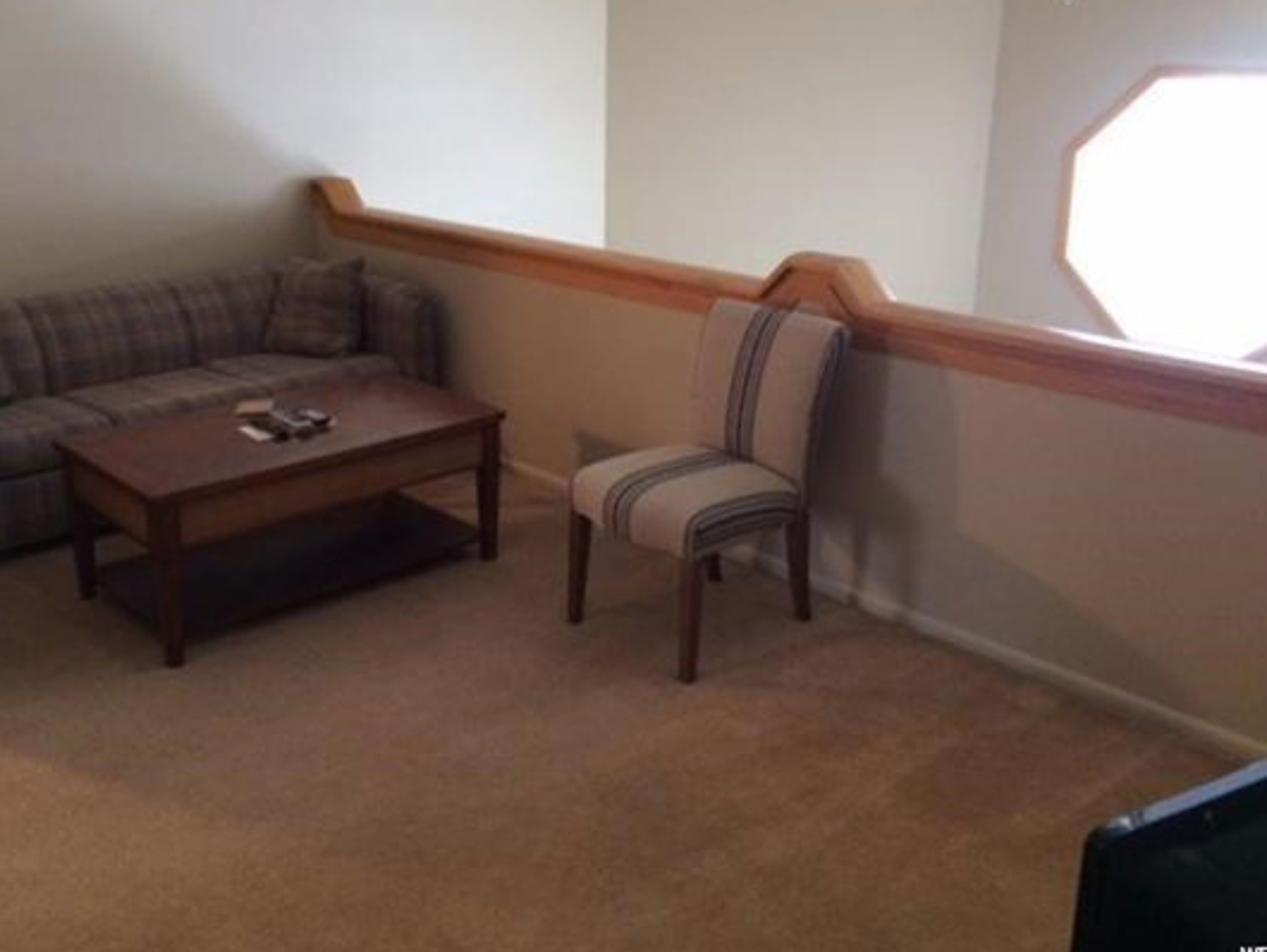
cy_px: 390
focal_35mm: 35
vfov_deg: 40.6
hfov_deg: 52.5
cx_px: 552
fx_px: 1282
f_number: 2.2
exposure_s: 1/15
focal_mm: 4.15
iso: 250
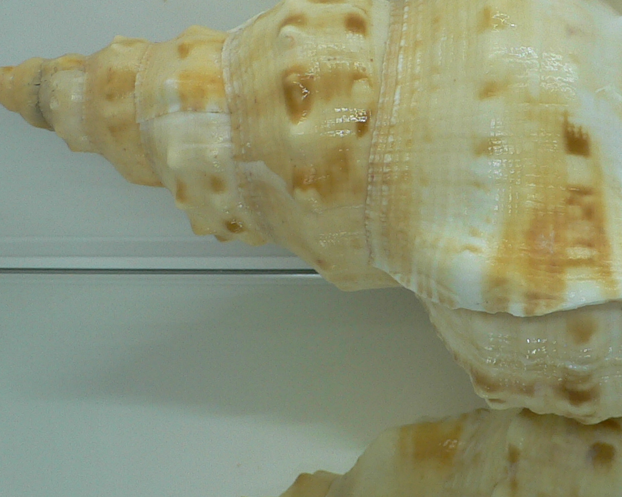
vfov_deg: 20.5
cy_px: 107
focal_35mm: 74
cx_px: 573
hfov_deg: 24.9
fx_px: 1362
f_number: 2.8
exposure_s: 1/60
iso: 80
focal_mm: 4.6
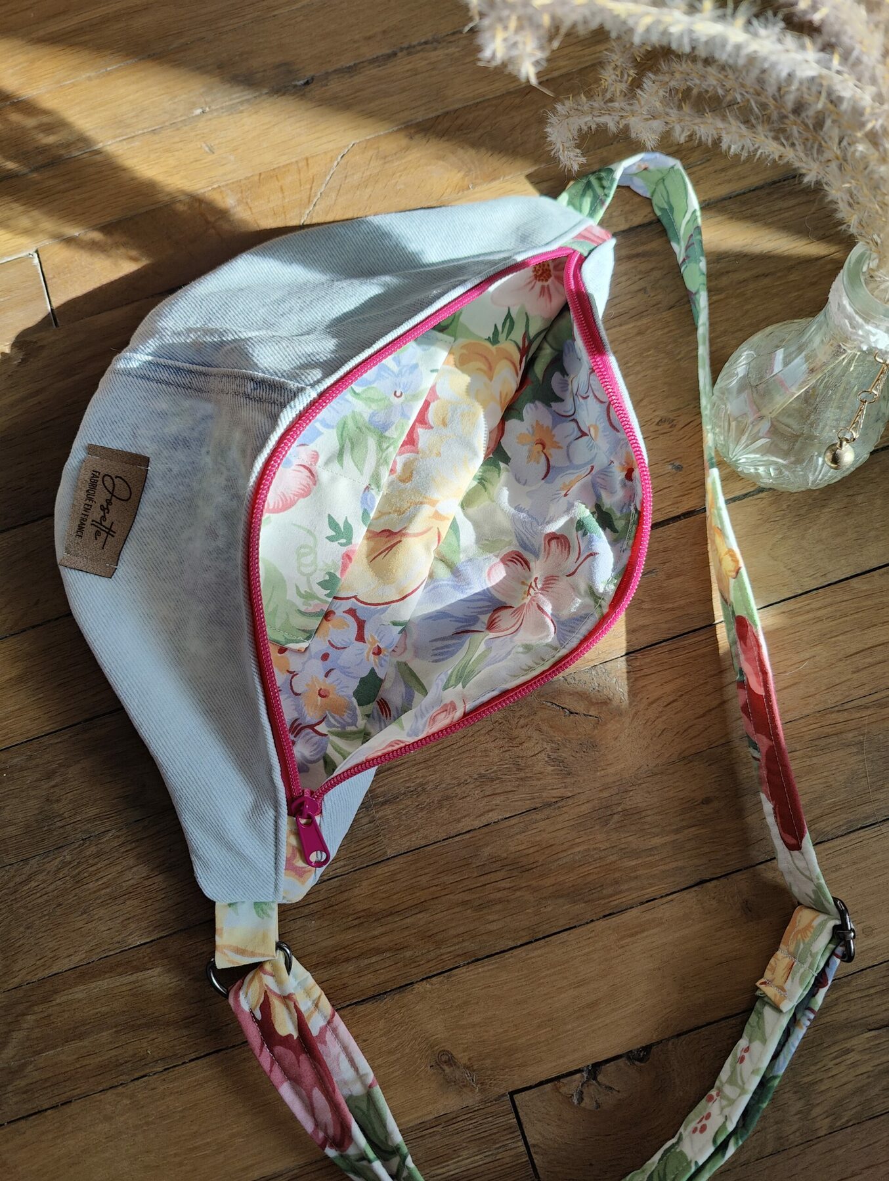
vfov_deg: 73.9
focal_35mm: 23
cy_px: 590
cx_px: 444
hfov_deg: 59.0
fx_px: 786
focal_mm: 6.06
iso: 50
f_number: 1.8
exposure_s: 1/400
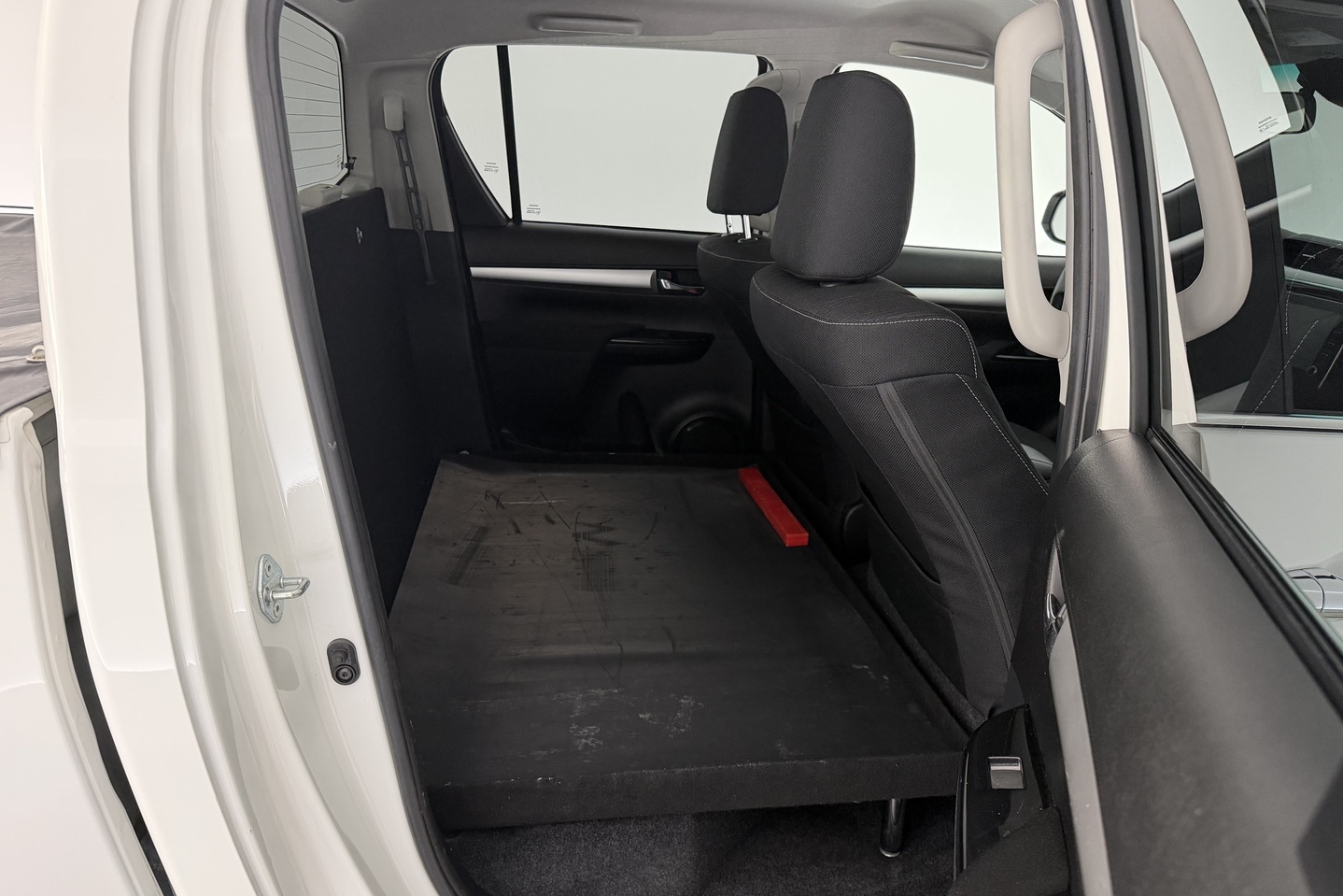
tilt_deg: -20.8
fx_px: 933
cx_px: 672
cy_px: 486
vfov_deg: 51.2
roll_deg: -0.6
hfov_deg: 71.5
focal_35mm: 25
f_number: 1.78
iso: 320
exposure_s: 1/50
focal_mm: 6.76
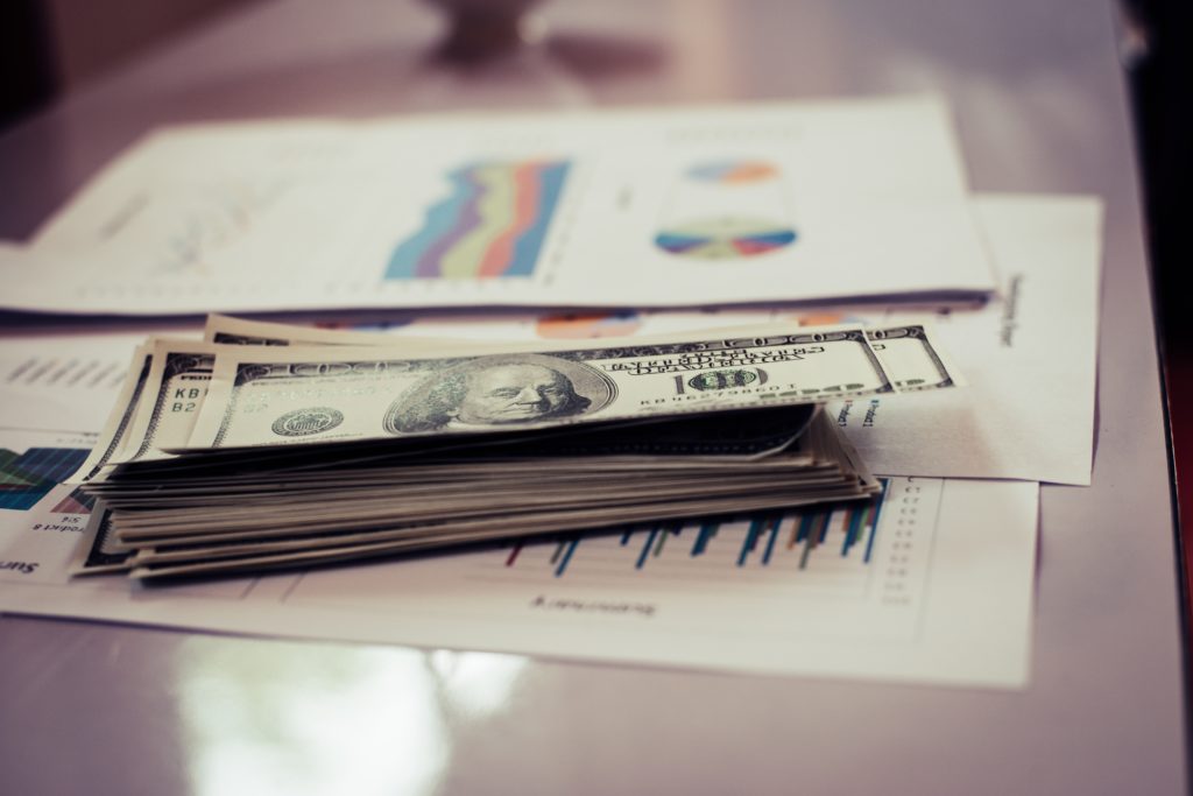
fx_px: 1657
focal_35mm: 50
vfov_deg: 27.0
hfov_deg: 39.6
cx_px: 596
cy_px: 398
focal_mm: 50
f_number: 3.5
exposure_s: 1/160
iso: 320
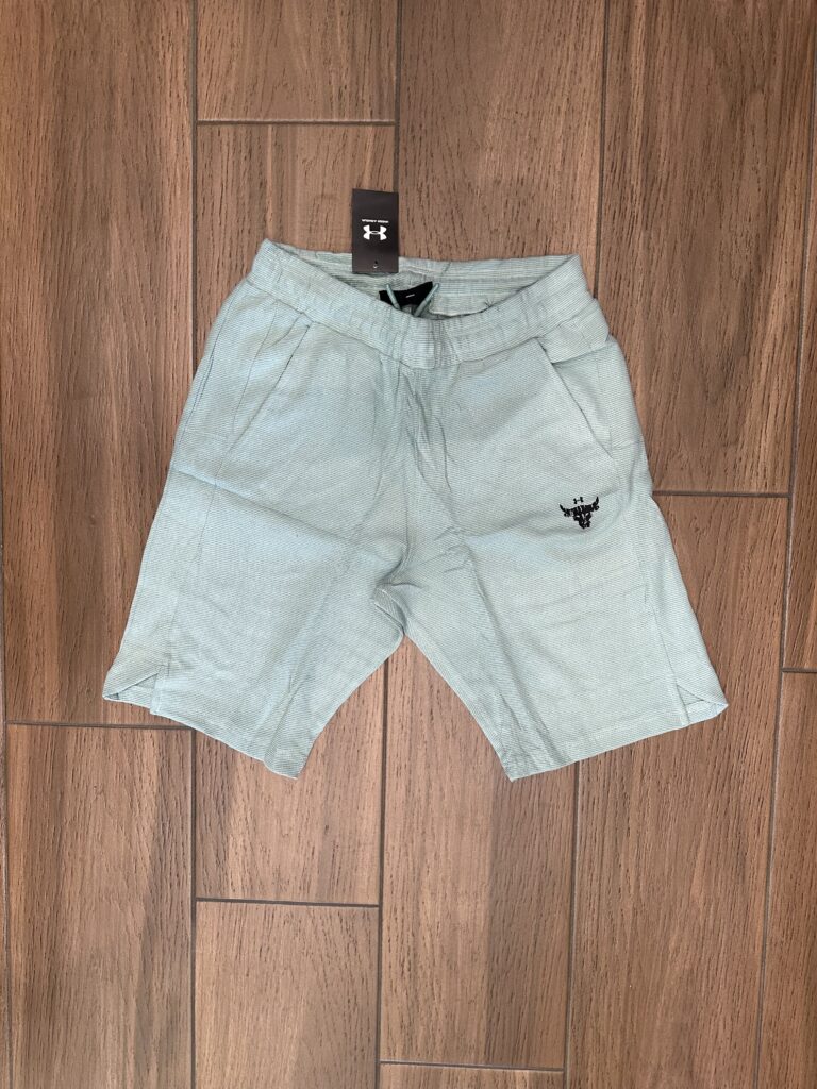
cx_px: 408
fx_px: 755
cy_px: 544
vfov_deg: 71.6
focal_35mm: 24
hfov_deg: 56.8
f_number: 1.78
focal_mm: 6.86
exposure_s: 1/100
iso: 160
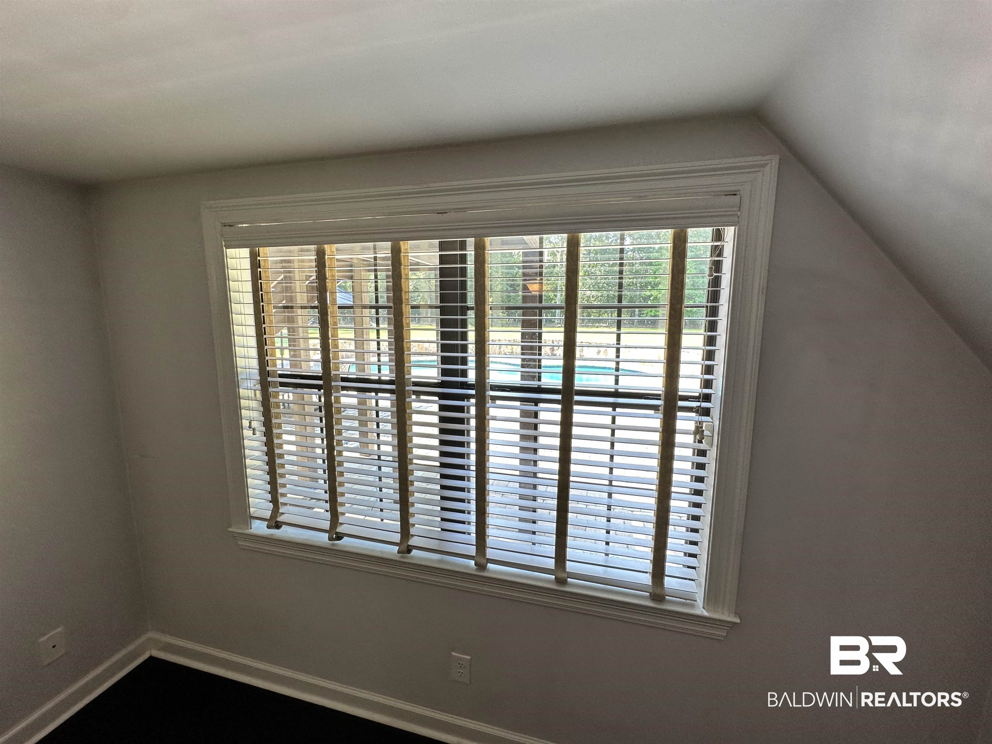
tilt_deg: -8.4
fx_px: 401
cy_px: 372
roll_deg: -0.3
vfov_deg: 85.7
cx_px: 496
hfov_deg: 102.1
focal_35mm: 14
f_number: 2.2
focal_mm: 2.22
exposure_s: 1/120
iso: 100
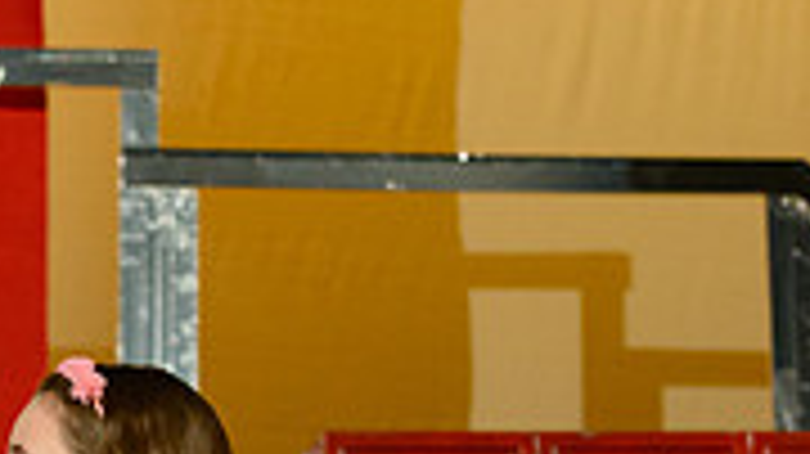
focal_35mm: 334
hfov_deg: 6.4
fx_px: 7169
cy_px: 871
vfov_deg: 3.6
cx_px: -224
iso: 3200
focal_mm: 78
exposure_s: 1/100
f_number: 5.6
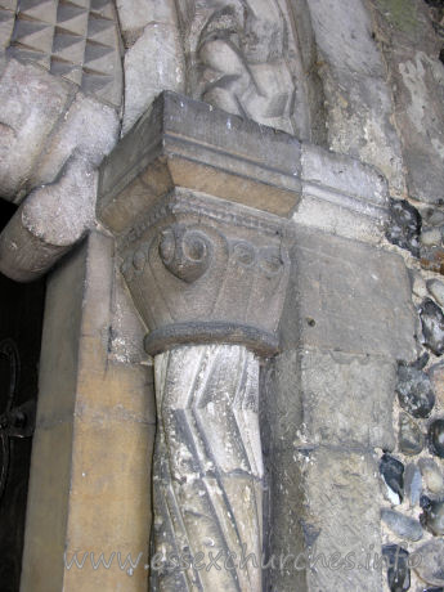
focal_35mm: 37
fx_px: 633
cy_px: 296
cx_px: 222
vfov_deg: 50.1
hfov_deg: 38.7
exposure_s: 1/28.6
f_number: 2.8
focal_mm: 9.5
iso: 50
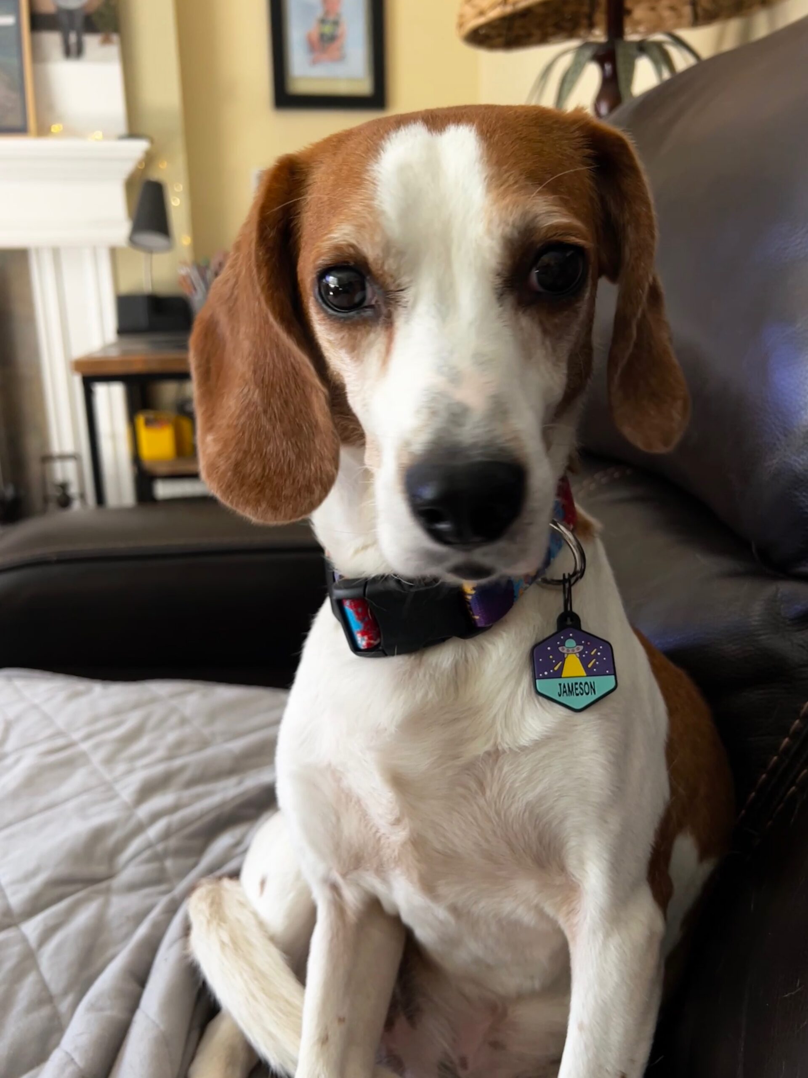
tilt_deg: -15.7
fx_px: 809
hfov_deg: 53.1
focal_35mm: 26
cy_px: 539
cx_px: 404
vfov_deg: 67.3
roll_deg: +0.7
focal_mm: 5.7
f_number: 1.5
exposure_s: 1/60
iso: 200
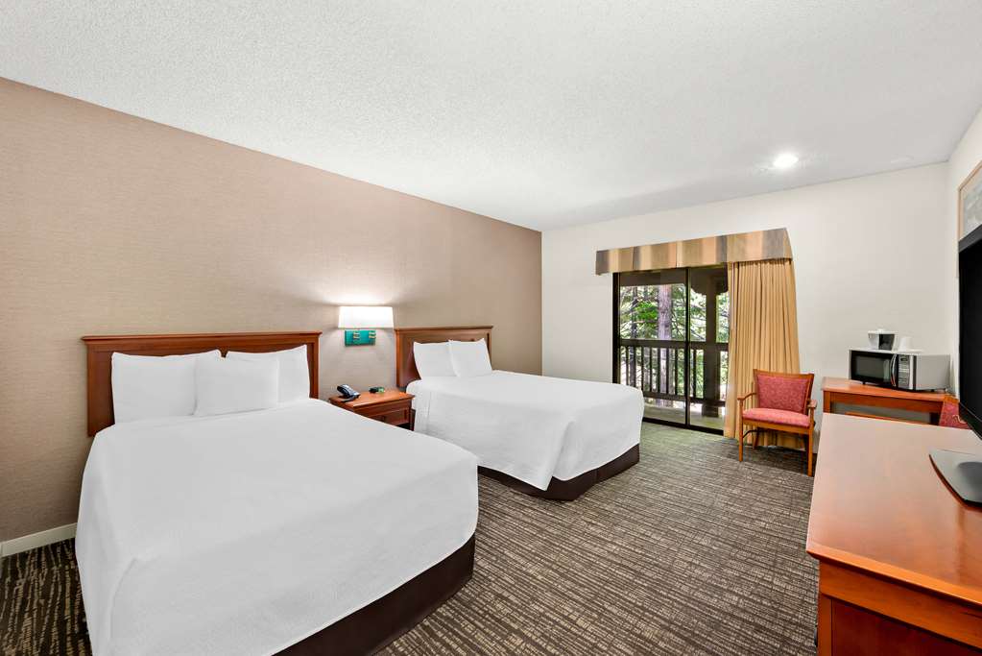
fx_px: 382
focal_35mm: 14
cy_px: 328
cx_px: 491
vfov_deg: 81.3
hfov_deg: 104.2
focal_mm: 14
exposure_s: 2
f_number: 10
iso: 250
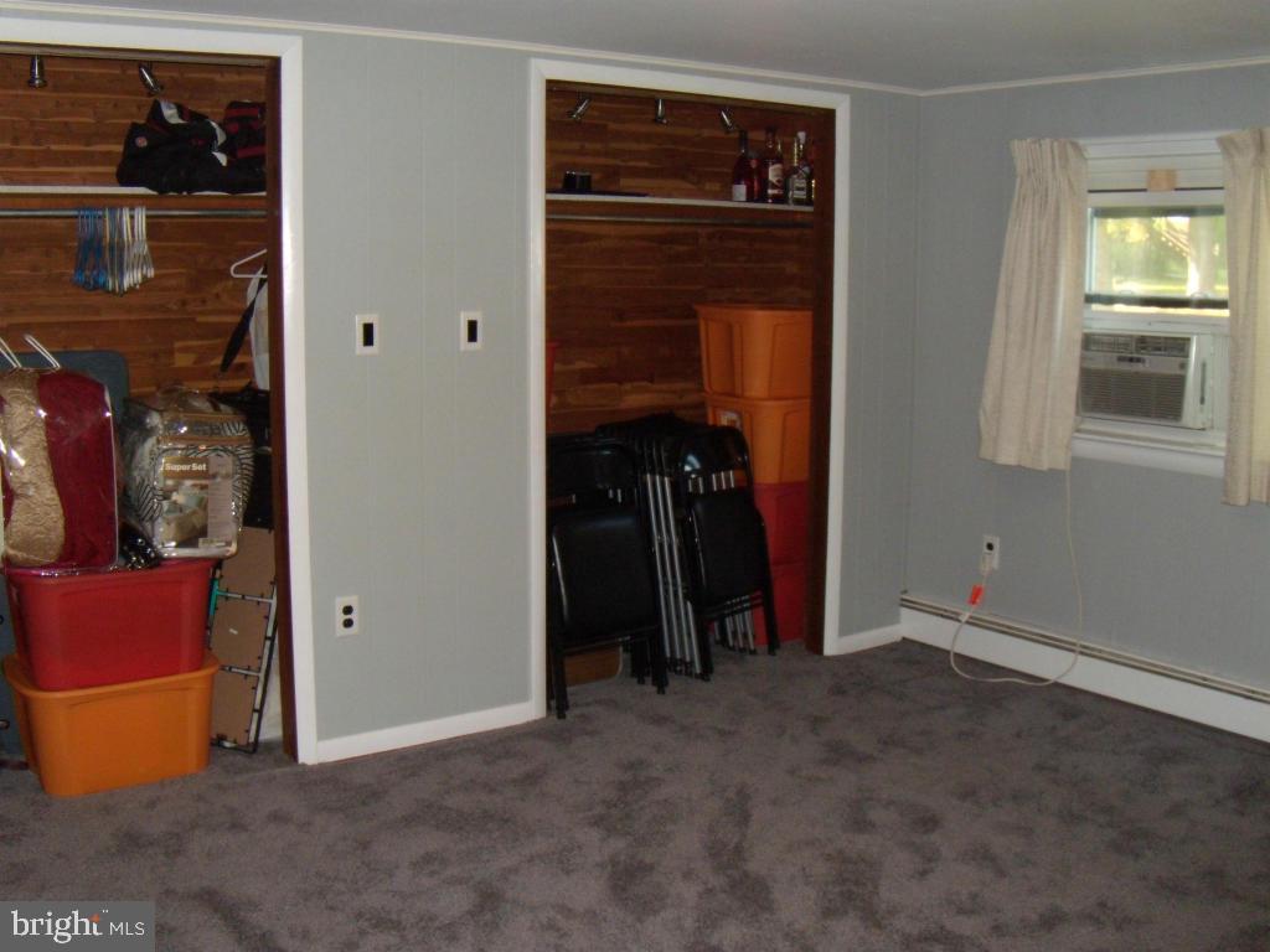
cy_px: 476
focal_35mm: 36
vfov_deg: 39.7
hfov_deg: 51.4
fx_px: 1321
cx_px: 635
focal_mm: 6.4
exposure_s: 1/30
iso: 250
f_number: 3.6
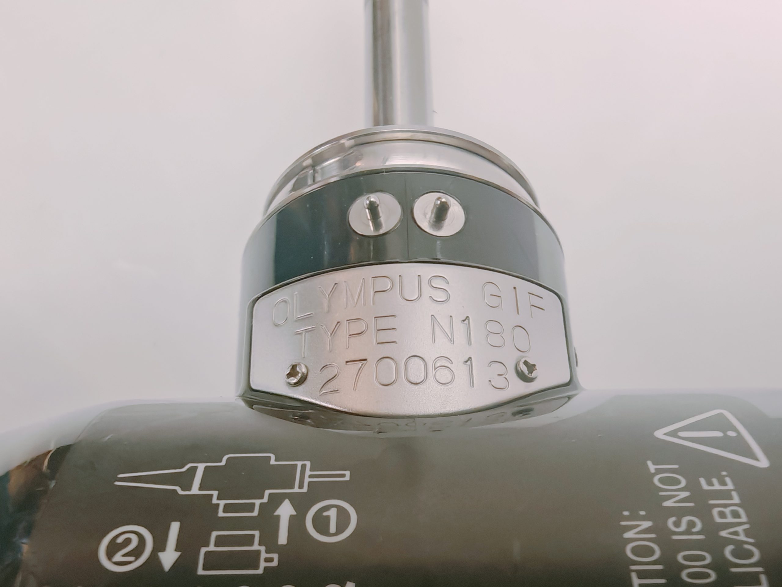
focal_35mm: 27
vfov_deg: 51.4
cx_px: 391
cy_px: 294
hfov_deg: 65.3
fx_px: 610
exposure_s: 1/50
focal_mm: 1.82
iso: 200
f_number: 2
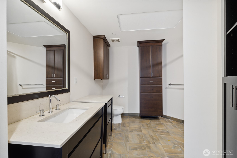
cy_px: 79
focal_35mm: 14
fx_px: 92
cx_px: 118
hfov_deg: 104.3
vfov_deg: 81.2
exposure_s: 1/6
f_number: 8
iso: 200
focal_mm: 14
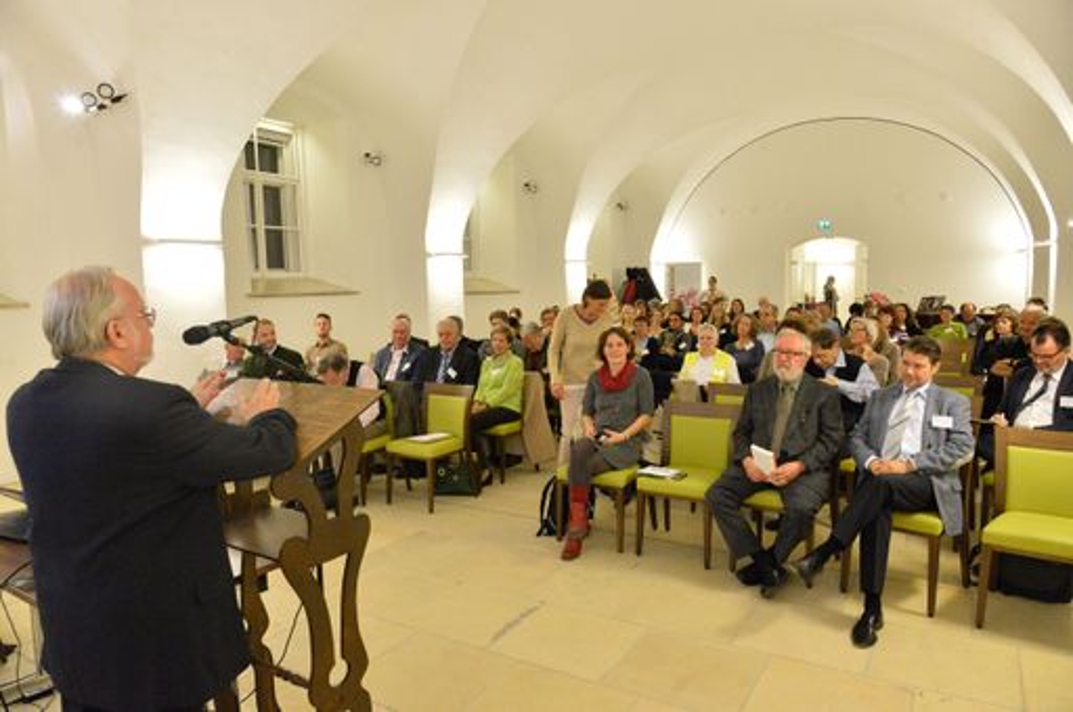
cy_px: 356
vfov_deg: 53.0
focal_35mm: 24
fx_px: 714
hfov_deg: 73.8
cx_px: 536
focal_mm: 24
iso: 8000
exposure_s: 1/250
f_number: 8
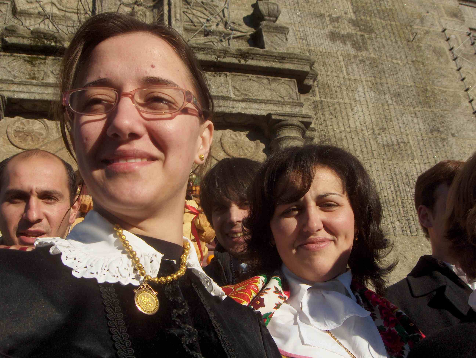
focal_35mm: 39
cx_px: 238
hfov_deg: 47.8
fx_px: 537
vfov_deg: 36.9
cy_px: 179
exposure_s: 1/806
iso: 100
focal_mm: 8
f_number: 4.8
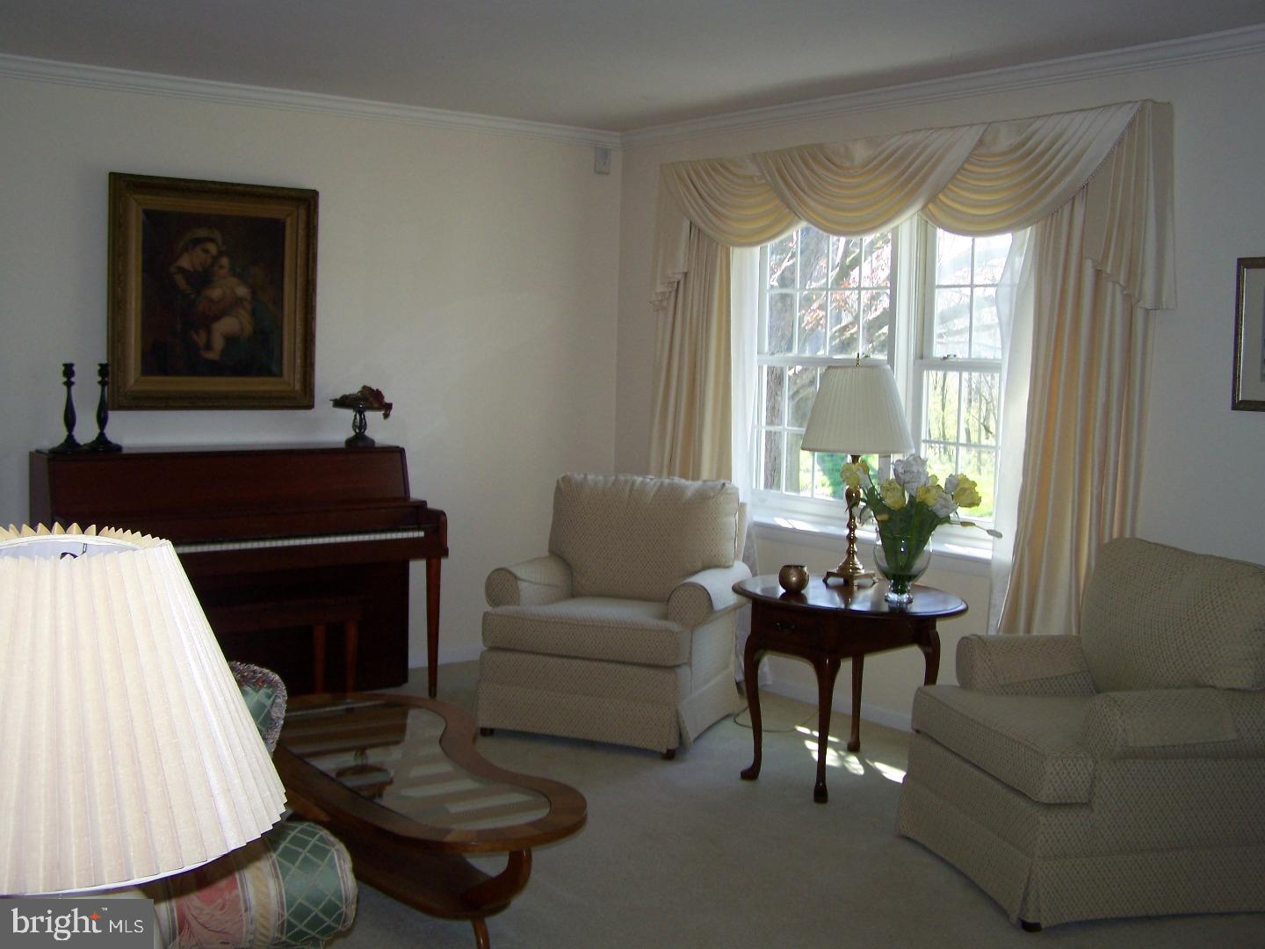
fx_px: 1389
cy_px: 474
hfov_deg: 49.0
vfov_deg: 37.7
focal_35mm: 38
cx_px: 632
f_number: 2.8
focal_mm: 6.3
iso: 80
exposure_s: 1/60
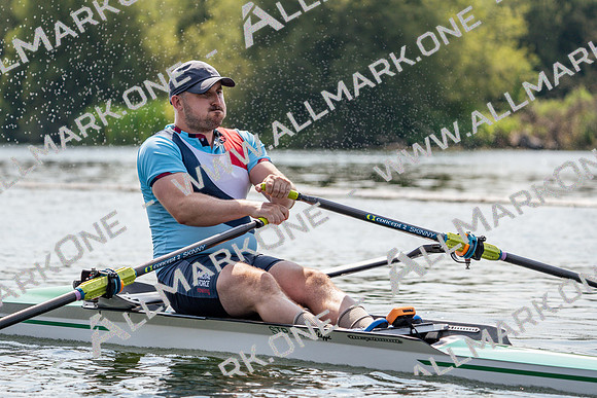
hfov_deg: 10.3
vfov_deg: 6.9
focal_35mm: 200
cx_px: 298
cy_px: 199
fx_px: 3317
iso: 200
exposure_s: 1/1600
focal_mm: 200
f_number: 5.6
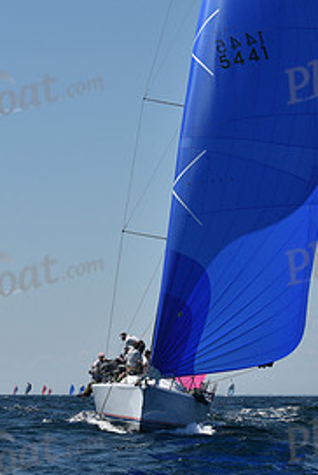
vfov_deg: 13.7
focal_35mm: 149
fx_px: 1969
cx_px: 195
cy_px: 175
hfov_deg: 9.2
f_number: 9
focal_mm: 70
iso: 200
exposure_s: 1/1000
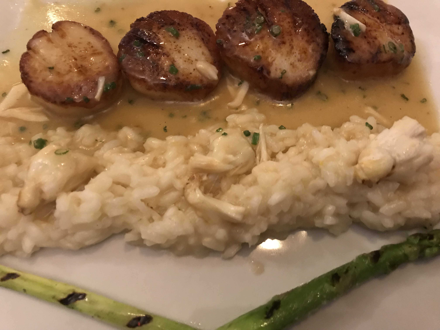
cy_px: 165
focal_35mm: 28
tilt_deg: -66.5
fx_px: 356
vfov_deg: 49.7
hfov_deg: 63.4
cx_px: 220
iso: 80
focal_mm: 3.99
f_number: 1.8
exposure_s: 1/5
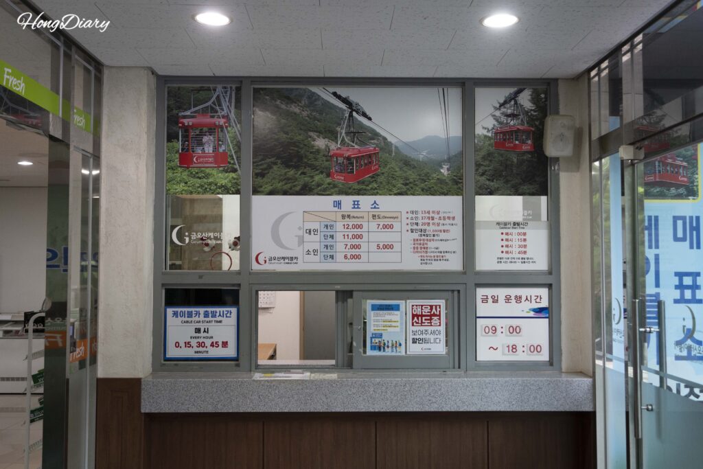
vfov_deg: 35.1
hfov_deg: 50.7
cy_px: 234
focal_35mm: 38
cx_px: 352
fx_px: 742
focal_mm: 38
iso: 2000
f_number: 5
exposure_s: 1/160
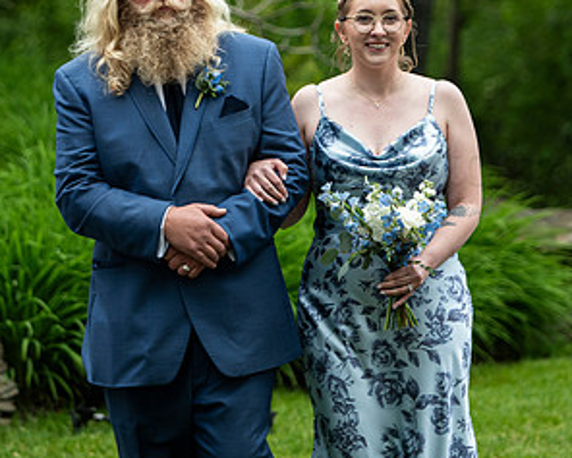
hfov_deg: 7.9
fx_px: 4166
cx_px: 237
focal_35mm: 246
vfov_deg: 6.3
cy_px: 117
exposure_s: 1/160
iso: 320
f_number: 2.8
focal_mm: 125
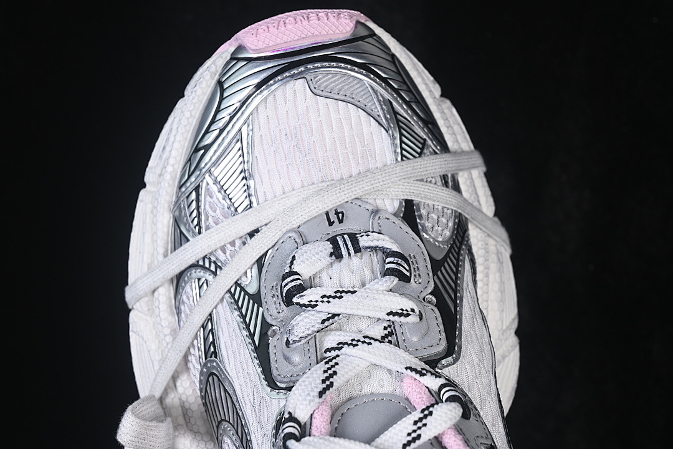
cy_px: 224
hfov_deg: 27.0
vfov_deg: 18.2
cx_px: 336
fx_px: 1402
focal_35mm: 75
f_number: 7.1
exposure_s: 1/80
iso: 160
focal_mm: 50
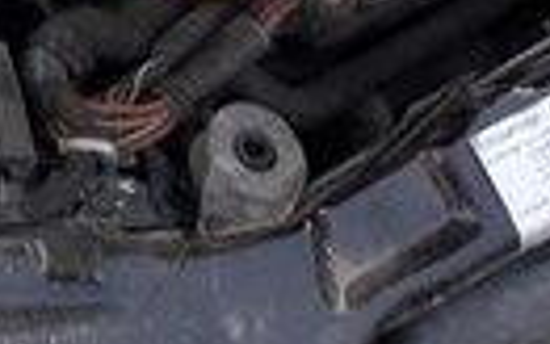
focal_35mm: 149
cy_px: -464
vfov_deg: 8.2
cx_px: -663
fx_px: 2234
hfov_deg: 12.0
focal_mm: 3.7
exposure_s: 1/33
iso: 80
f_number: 1.9
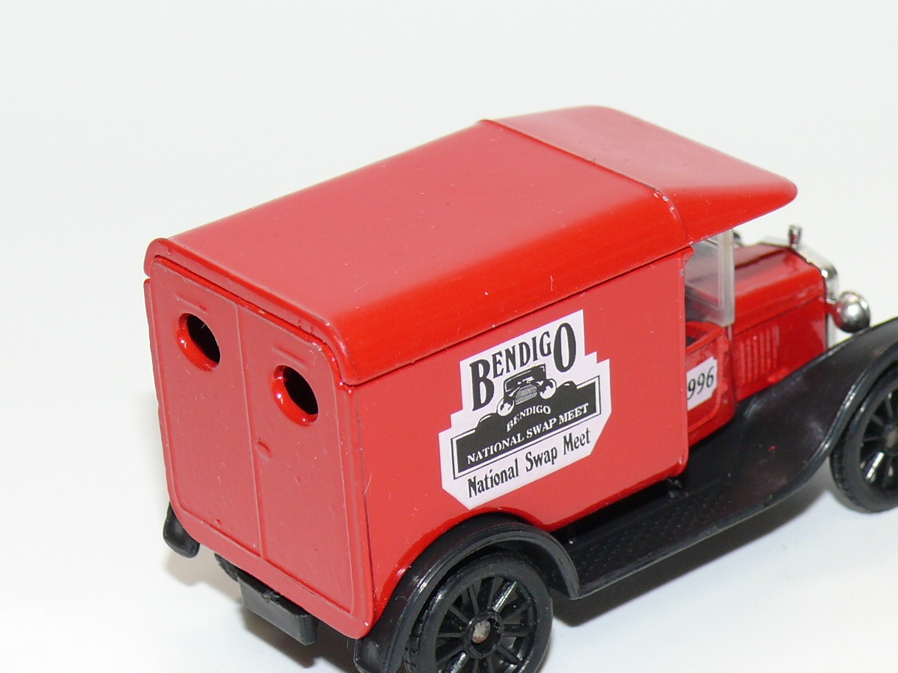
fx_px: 3243
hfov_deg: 15.8
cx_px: 544
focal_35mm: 125
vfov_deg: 11.9
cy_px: 396
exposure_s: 1/30
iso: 100
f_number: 4
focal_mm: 12.9
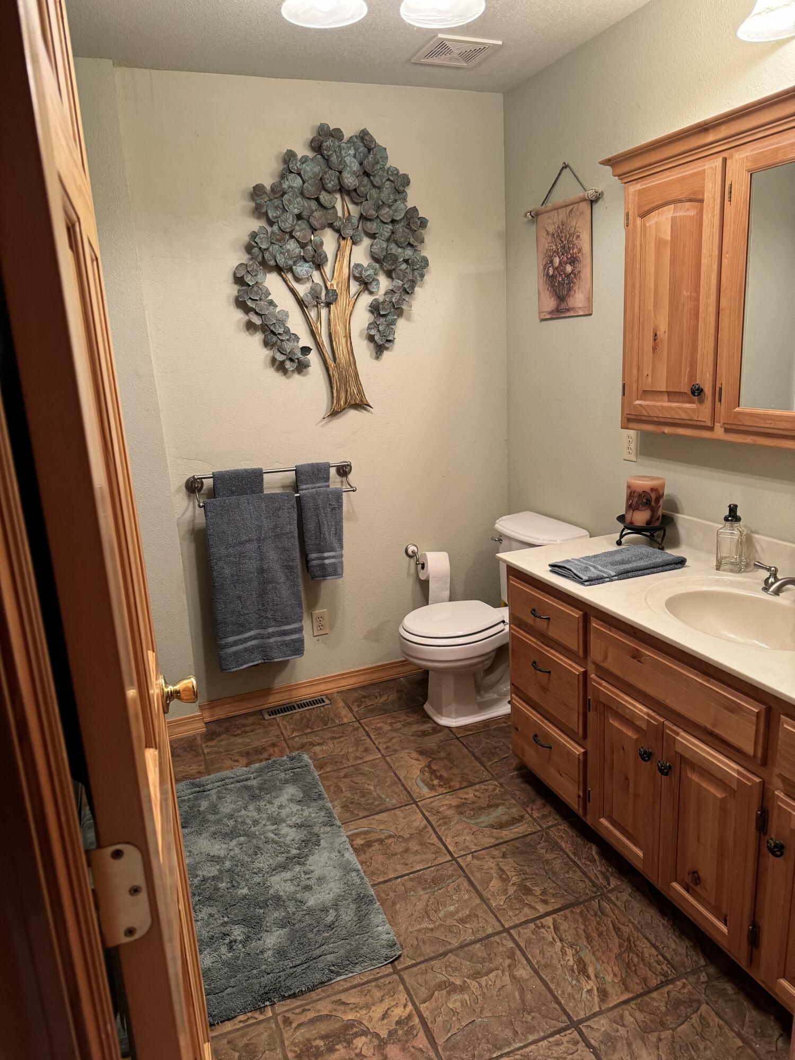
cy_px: 530
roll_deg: +3.6
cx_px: 398
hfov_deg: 56.8
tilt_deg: -14.2
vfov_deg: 71.6
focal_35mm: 24
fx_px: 735
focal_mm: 6.76
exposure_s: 1/60
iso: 250
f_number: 1.78
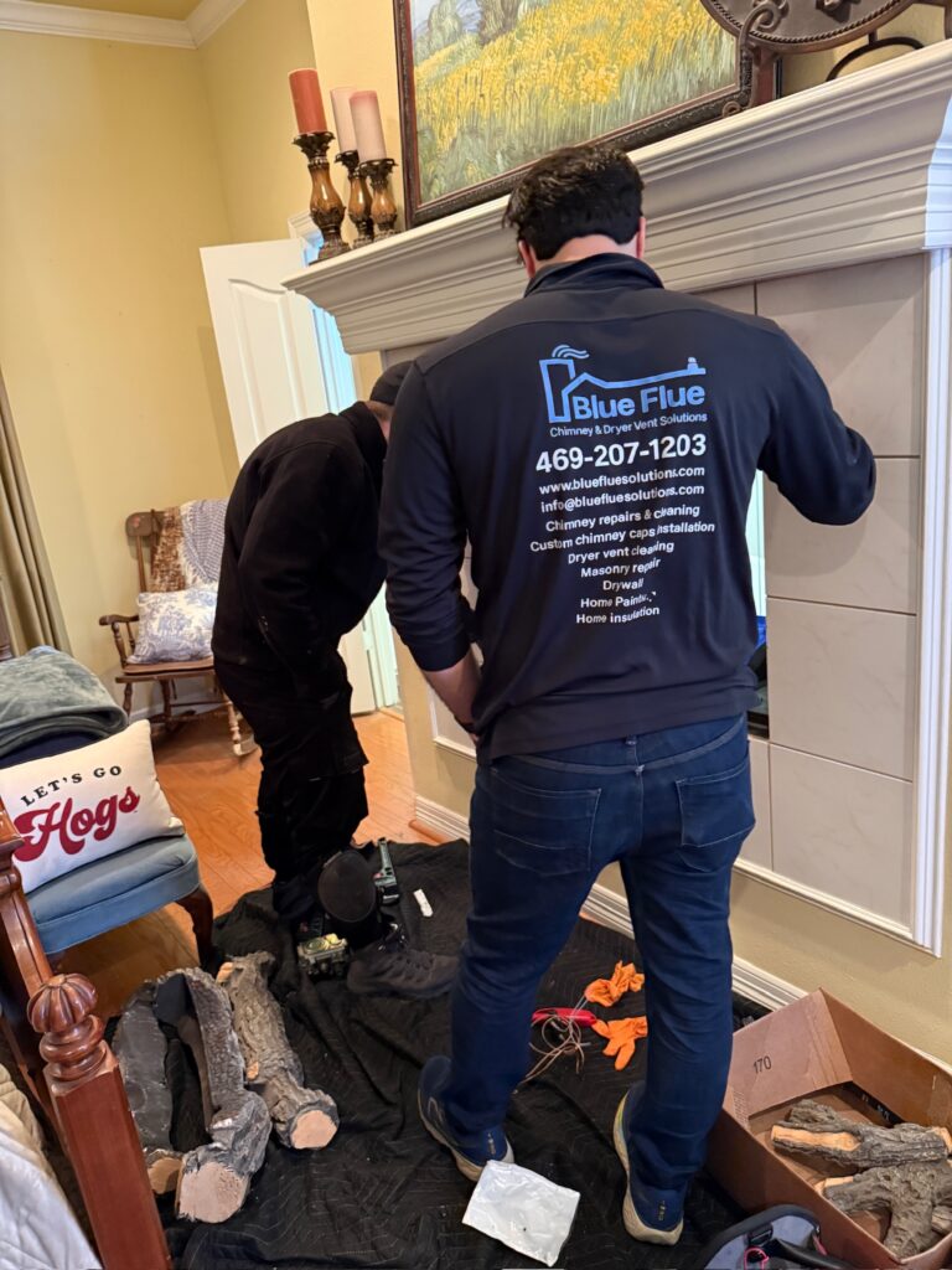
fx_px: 880
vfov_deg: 71.6
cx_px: 476
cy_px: 635
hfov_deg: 56.8
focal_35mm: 24
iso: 800
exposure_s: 1/40
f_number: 1.78
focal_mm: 6.76
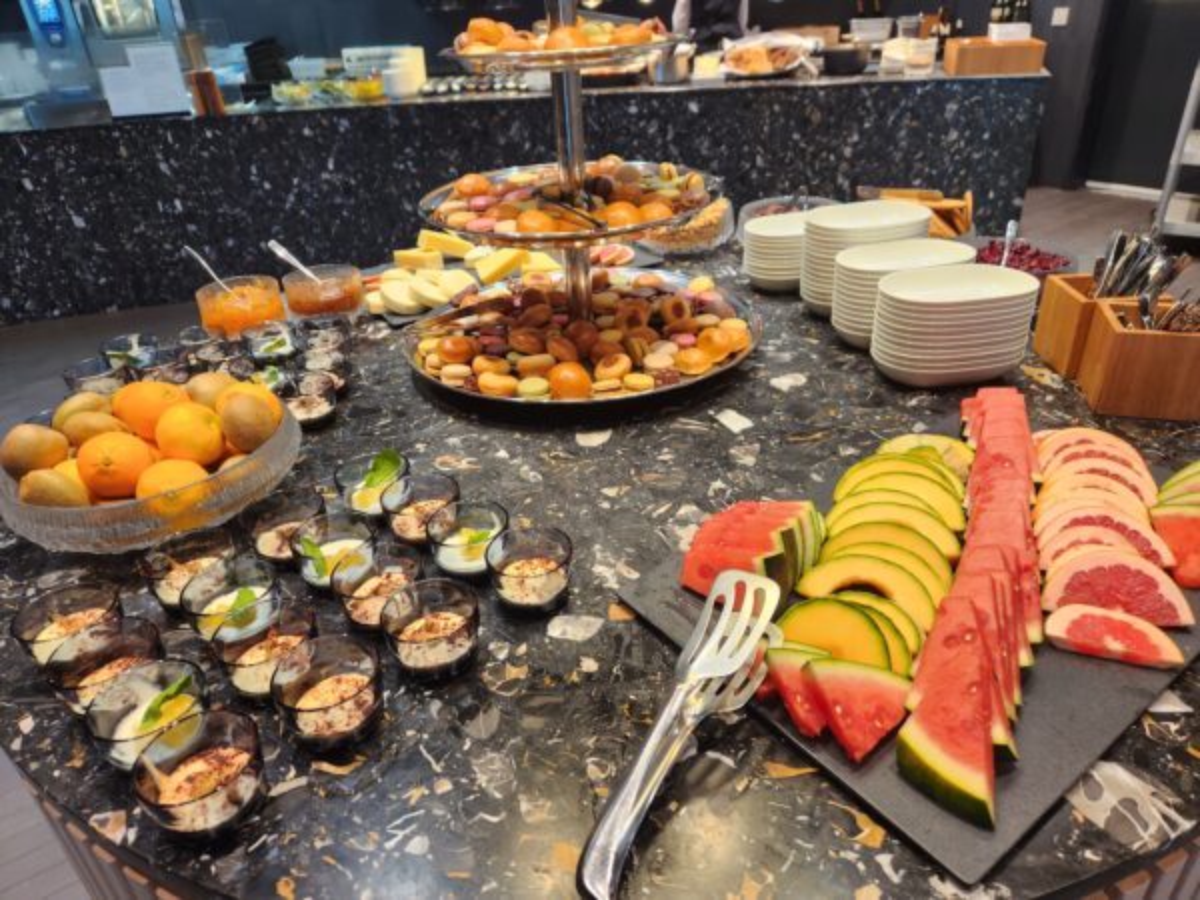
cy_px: 450
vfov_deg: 58.9
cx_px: 600
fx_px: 797
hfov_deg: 73.9
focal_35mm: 23
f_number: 1.8
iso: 160
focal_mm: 5.4
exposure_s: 1/100
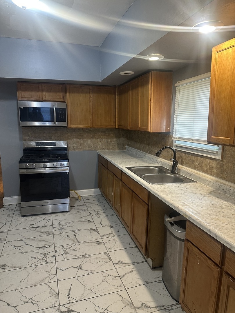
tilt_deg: -8.9
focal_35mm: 24
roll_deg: -2.0
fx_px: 217
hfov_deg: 56.8
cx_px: 118
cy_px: 156
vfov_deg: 71.6
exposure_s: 1/60
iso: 250
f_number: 1.78
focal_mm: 6.86
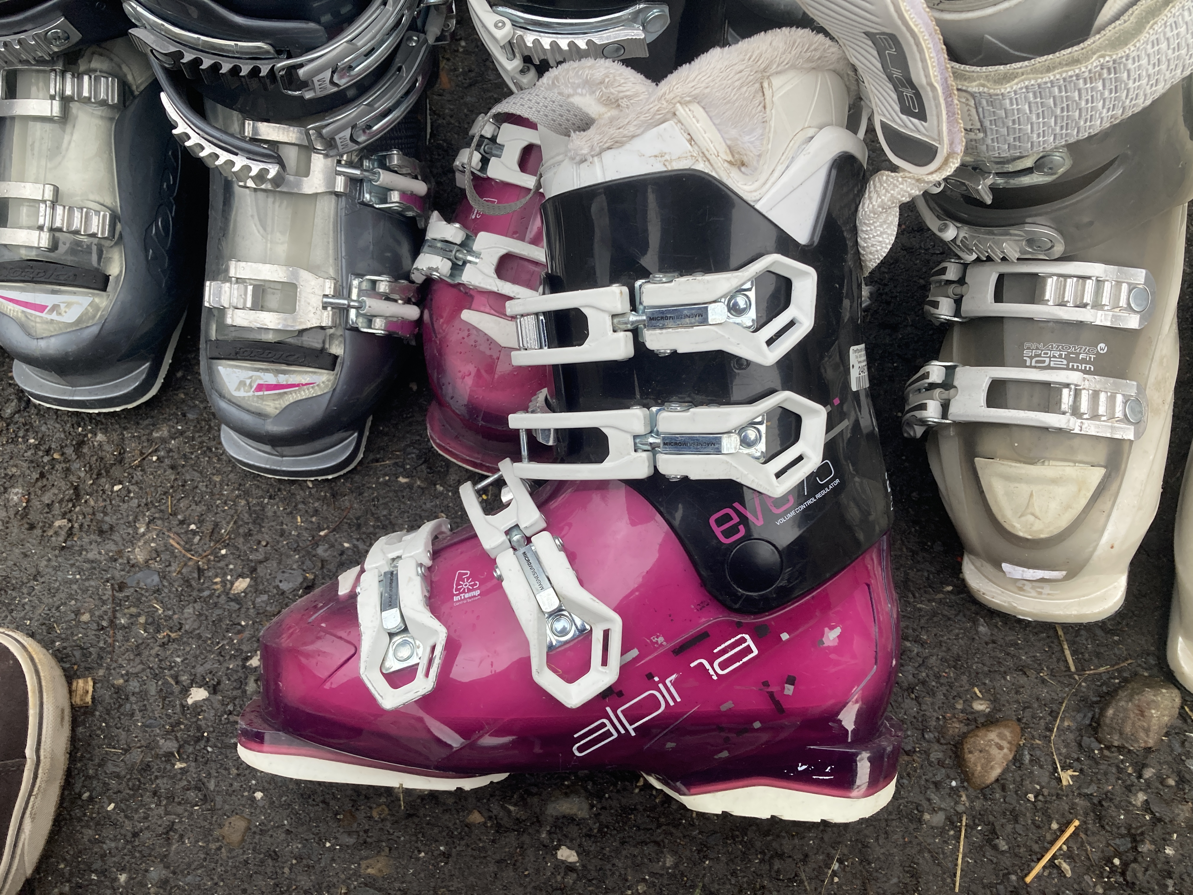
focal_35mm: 28
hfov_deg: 63.4
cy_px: 448
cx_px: 596
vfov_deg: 49.7
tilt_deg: -65.1
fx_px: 965
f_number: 1.8
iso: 80
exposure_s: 1/73
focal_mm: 3.99
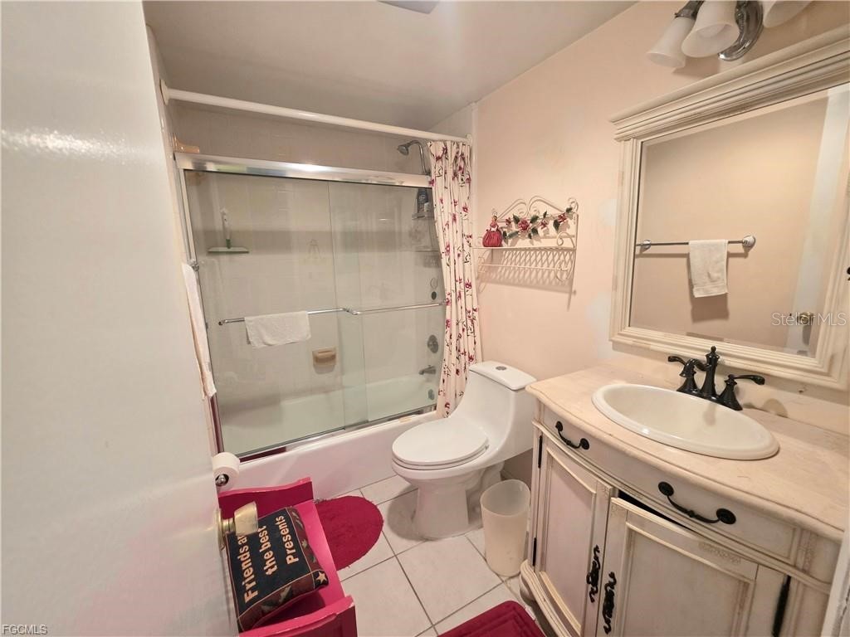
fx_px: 319
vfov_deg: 89.9
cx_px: 425
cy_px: 318
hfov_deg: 106.2
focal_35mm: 13
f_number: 1.9
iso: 200
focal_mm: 2.2
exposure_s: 1/60.2
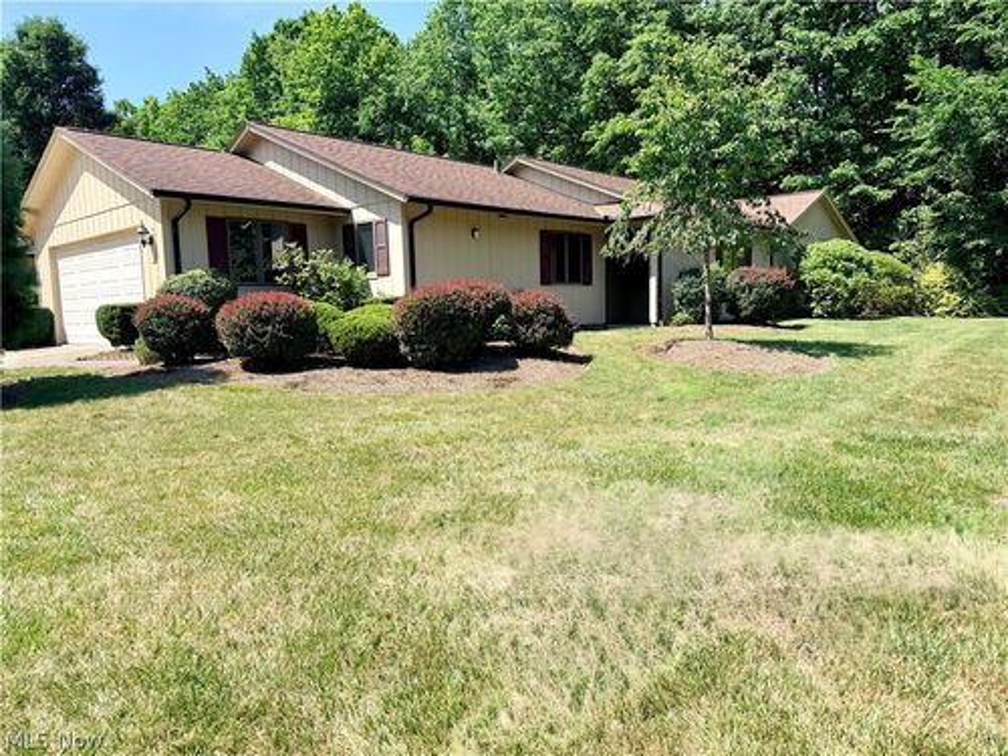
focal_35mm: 24
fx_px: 699
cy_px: 378
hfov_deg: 71.6
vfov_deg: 56.8
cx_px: 504
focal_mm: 6.76
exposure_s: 1/2445
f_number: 1.78
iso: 80
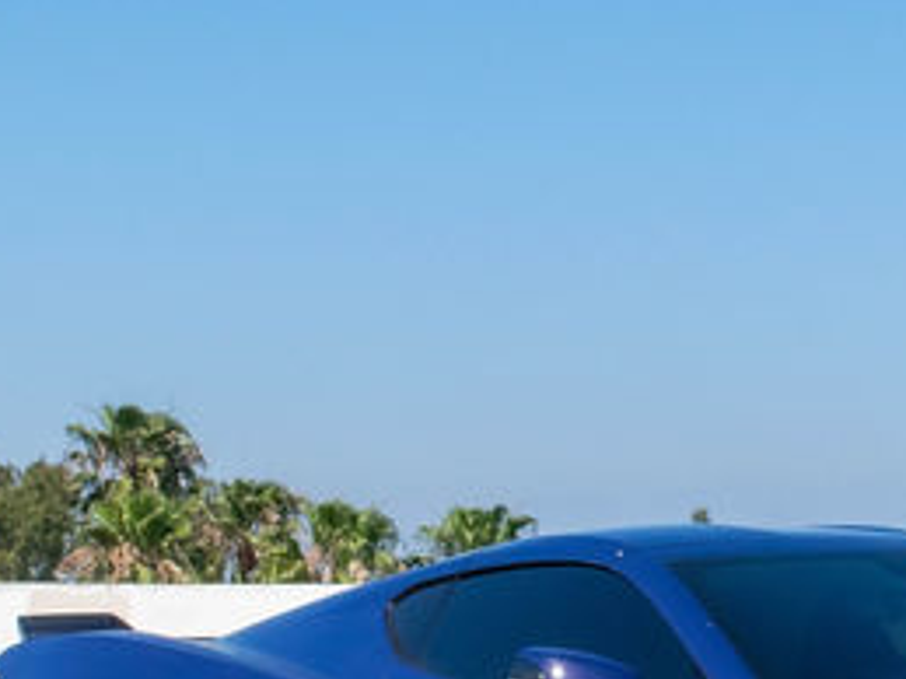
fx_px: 3584
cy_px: 390
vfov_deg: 10.8
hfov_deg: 14.3
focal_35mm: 137
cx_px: 794
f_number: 8
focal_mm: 23
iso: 320
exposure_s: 1/2000
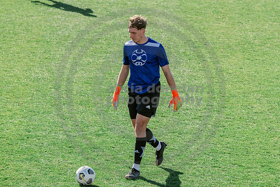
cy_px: 62
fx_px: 2076
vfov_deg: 5.2
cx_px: 140
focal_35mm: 267
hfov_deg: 7.7
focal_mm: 200
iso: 640
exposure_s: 1/2500
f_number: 6.3
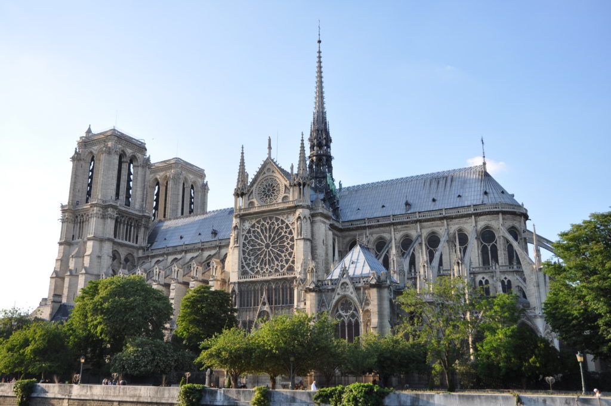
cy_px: 203
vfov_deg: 39.9
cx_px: 306
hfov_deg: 57.3
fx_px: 559
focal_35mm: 33
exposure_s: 1/250
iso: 200
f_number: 6.3
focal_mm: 22
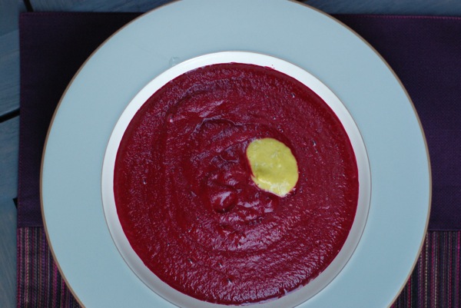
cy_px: 154
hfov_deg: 27.0
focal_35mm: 75
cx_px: 230
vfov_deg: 18.2
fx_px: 961
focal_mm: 50
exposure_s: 1/640
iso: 800
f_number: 2.2
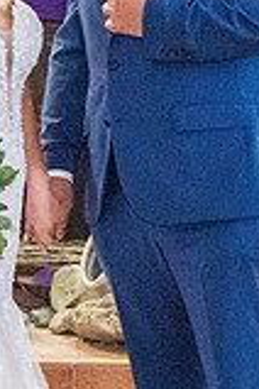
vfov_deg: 11.6
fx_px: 1910
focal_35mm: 177
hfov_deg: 7.7
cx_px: -38
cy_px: 201
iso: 2000
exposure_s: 1/160
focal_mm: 26
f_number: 2.8
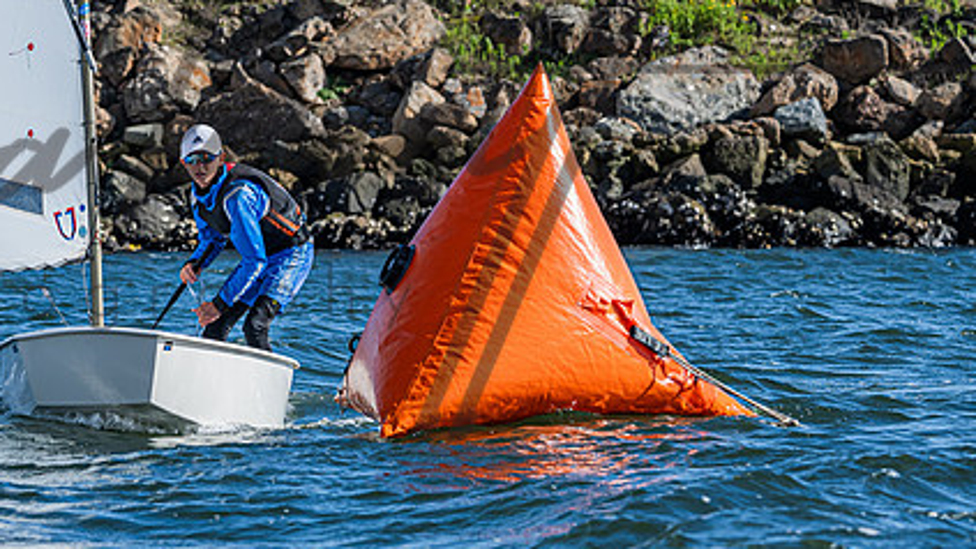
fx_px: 8411
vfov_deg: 3.7
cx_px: 219
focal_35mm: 325
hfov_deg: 6.6
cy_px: 222
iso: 320
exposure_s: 1/1000
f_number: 8
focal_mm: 185
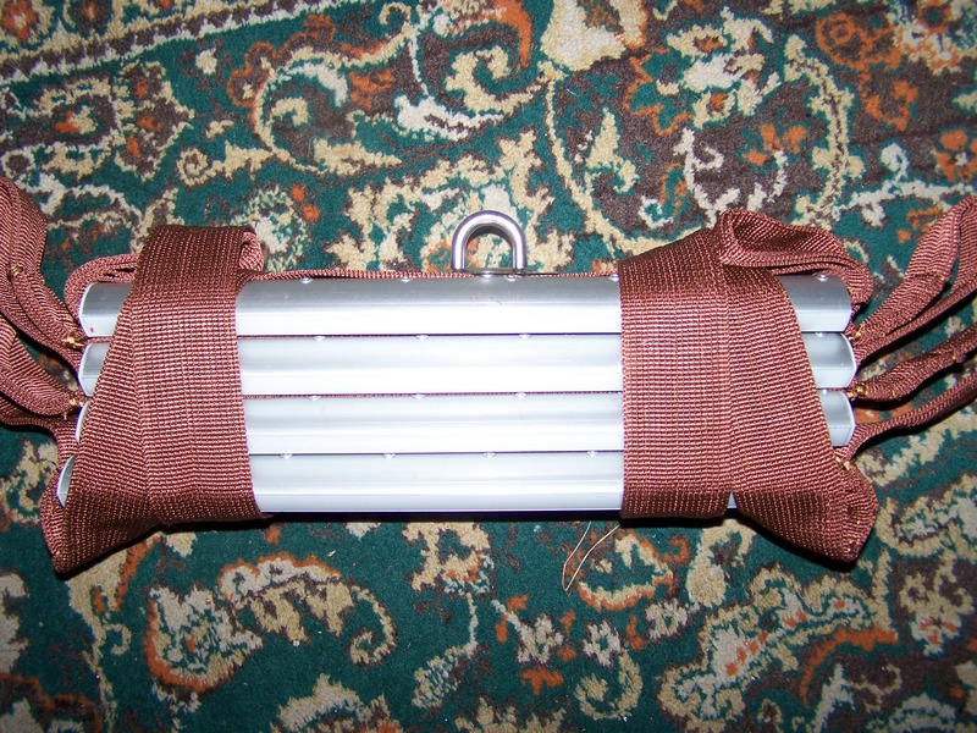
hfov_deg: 49.0
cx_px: 488
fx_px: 1073
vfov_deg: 37.7
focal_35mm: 38
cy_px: 366
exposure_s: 1/60
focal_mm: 6.3
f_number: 2.8
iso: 80
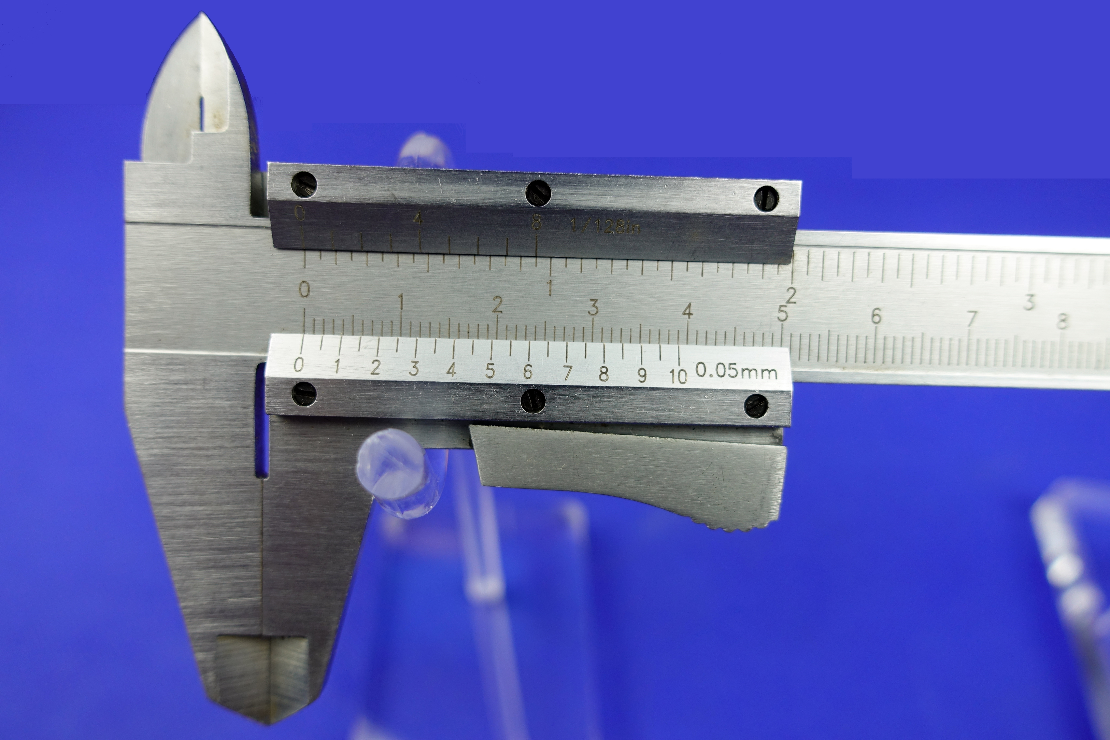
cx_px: 555
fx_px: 740
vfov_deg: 53.1
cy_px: 370
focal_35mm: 24
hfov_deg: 73.7
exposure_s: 1/50
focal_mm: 8.8
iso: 125
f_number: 2.8
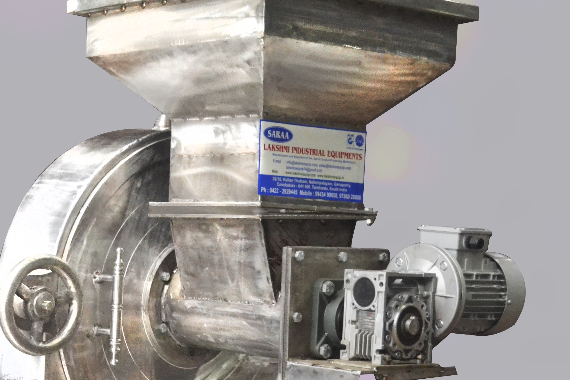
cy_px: 284
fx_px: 1425
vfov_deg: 15.1
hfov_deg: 22.3
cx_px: 100
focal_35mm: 90
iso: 3200
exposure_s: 1/80
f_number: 5.6
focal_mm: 32
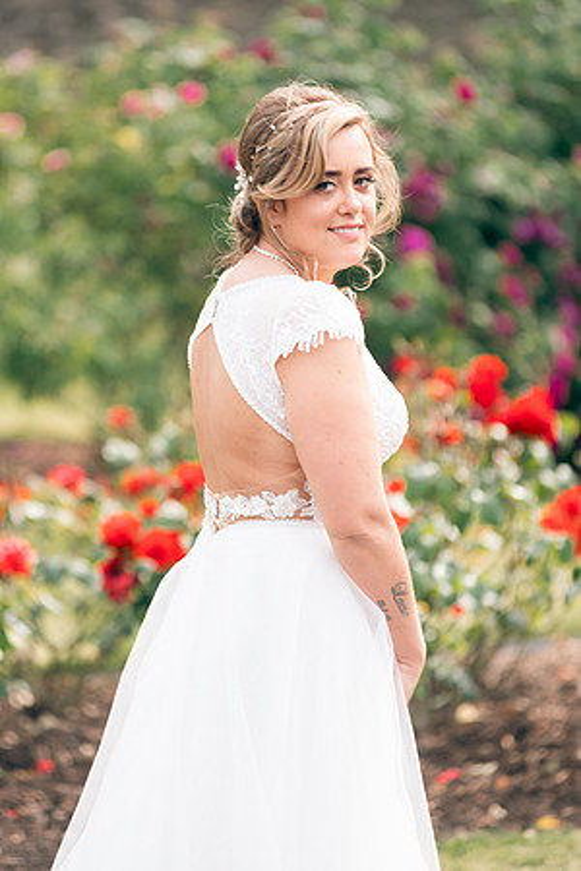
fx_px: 4841
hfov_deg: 6.9
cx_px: 290
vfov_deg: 10.3
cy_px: 436
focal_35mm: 200
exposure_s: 1/250
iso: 80
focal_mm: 200
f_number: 3.5
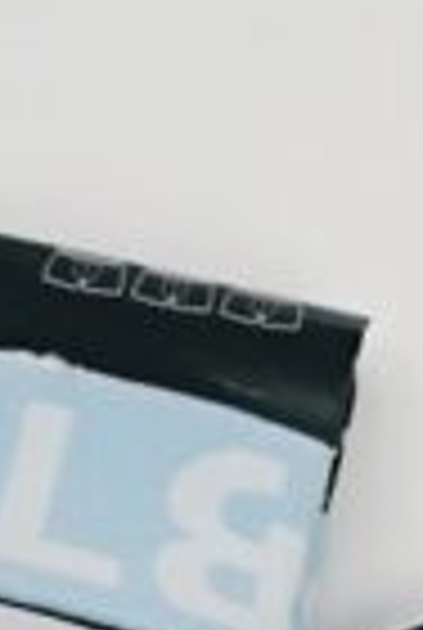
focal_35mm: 547
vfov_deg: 3.7
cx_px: 639
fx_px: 9593
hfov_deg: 2.5
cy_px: 1454
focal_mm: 50
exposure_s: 1/640
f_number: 2.5
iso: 500
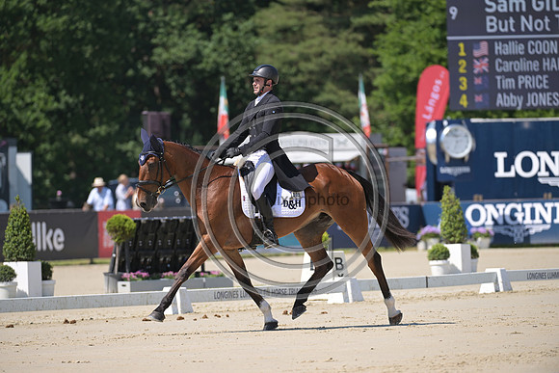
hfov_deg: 6.6
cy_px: 186
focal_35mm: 310
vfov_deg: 4.4
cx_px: 280
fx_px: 4815
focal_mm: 310
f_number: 5
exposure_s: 1/1250
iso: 280
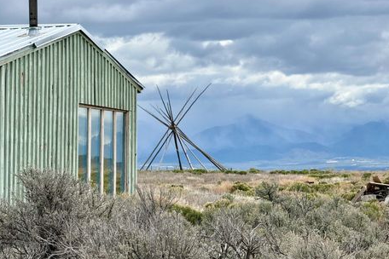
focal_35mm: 137
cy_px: 115
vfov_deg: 10.0
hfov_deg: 15.0
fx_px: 1480
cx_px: 209
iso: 64
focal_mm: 15.66
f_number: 2.8
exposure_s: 1/1730
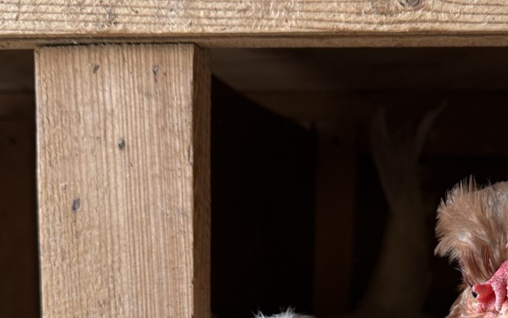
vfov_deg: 19.4
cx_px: 365
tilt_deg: -10.0
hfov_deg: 32.5
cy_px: 412
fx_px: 858
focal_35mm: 62
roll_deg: -0.9
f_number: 1.78
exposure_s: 1/121
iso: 100
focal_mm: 6.86
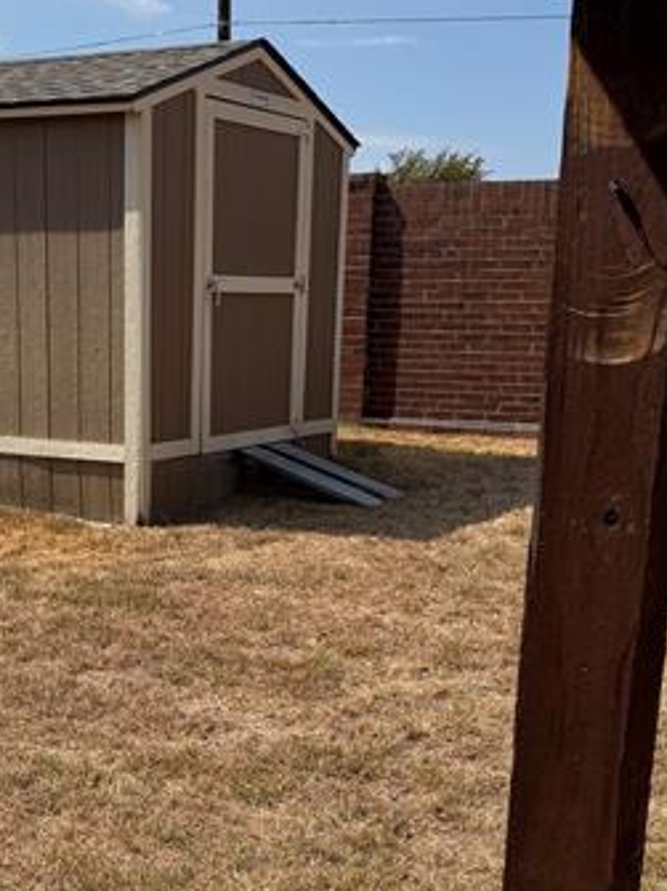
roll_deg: -1.0
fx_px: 1414
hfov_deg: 26.3
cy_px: 668
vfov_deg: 34.2
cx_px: 205
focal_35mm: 55
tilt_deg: -15.9
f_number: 1.78
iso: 80
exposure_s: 1/7092
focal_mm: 6.76
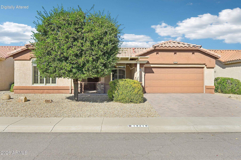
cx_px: 120
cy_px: 80
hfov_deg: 69.4
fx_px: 174
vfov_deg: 49.5
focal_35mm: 26
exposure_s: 1/500
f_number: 8
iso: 100
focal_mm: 26
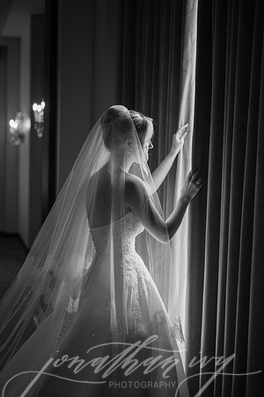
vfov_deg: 39.6
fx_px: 550
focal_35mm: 50
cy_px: 198
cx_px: 132
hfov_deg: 27.0
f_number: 2
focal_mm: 50
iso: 100
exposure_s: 1/50
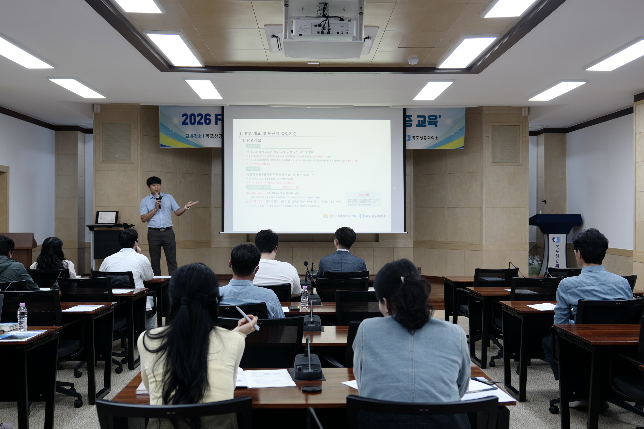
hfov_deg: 53.1
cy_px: 214
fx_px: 644
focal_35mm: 36
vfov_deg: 36.9
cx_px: 322
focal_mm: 24
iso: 80
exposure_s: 1/25
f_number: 2.8
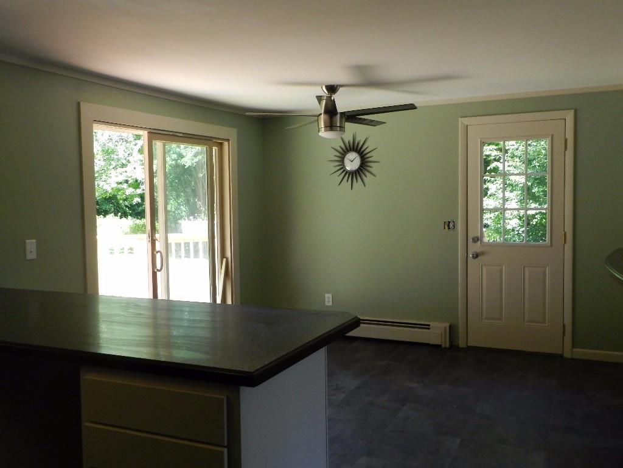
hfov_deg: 56.8
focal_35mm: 32
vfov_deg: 44.2
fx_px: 576
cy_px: 234
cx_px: 312
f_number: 3.7
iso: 640
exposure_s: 1/200
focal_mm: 5.6
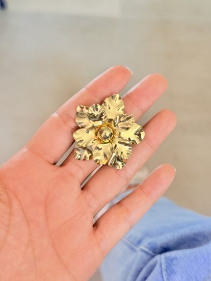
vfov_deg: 39.6
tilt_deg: -50.8
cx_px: 106
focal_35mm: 48
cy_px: 140
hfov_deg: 30.3
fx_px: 390
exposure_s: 1/40
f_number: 1.78
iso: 320
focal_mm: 6.76
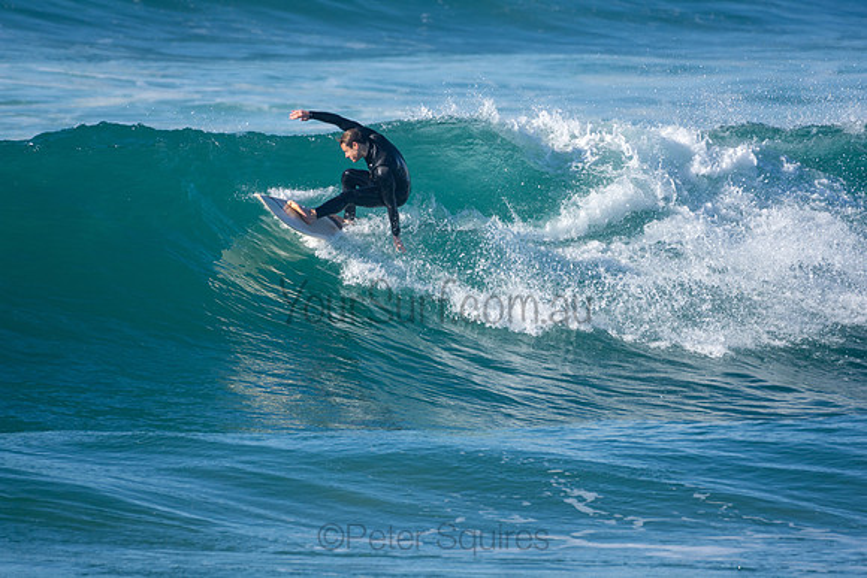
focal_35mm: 750
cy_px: 289
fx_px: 18066
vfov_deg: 1.8
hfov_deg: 2.7
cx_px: 434
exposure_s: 1/1000
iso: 200
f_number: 5.6
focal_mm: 500
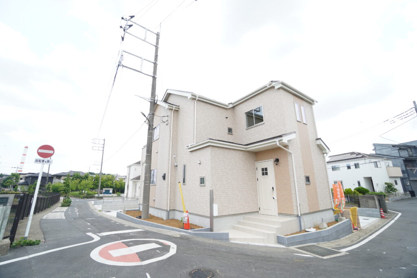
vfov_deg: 77.3
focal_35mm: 15
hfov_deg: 100.4
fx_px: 174
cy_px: 139
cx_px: 208
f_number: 6.3
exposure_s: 1/125
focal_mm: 10
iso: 100
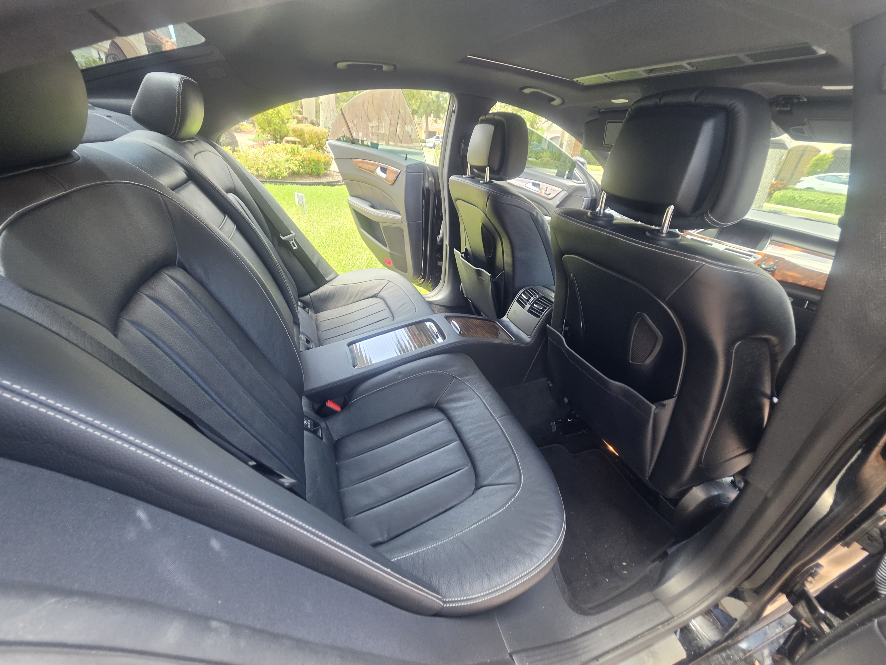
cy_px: 332
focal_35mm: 13
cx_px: 443
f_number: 1.9
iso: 125
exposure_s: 1/120
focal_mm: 2.2
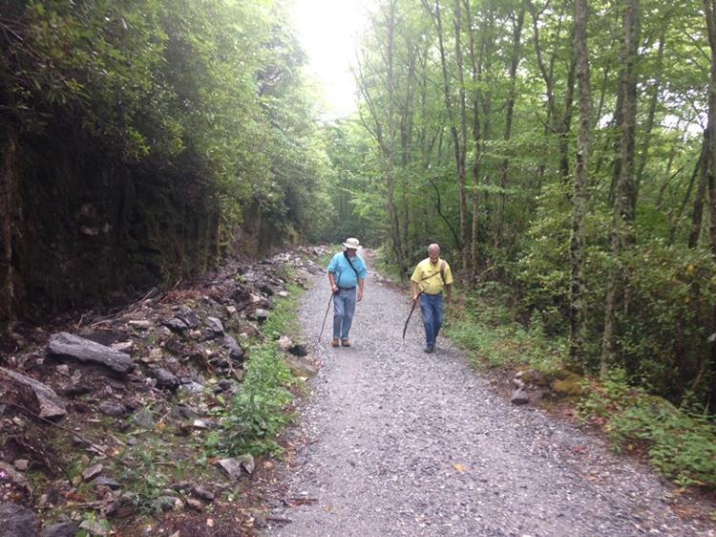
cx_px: 358
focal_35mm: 33
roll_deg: -0.3
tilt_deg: -9.5
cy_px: 268
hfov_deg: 55.4
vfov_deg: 42.9
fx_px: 682
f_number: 2.4
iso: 50
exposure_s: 1/30
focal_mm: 4.12
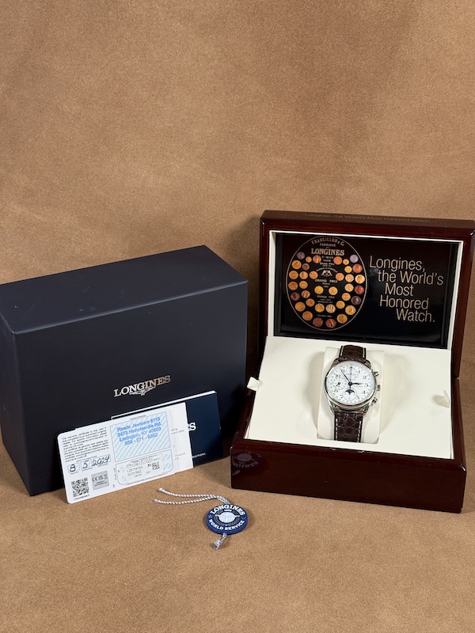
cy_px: 316
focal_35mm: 48
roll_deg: -0.1
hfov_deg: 30.3
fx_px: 878
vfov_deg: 39.7
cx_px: 238
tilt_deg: -26.5
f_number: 1.78
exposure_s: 1/60
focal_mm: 6.76
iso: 125
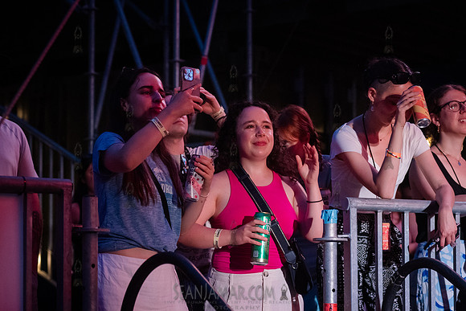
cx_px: 233
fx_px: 1297
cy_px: 156
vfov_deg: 13.7
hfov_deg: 20.4
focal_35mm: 100
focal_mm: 86
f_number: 4
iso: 6400
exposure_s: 1/400
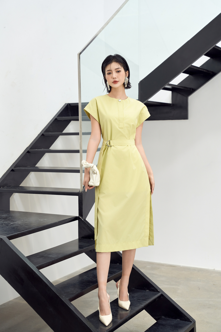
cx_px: 110
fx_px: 464
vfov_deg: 39.3
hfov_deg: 26.8
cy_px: 166
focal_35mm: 50
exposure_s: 1/160
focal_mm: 50.4
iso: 320
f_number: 4
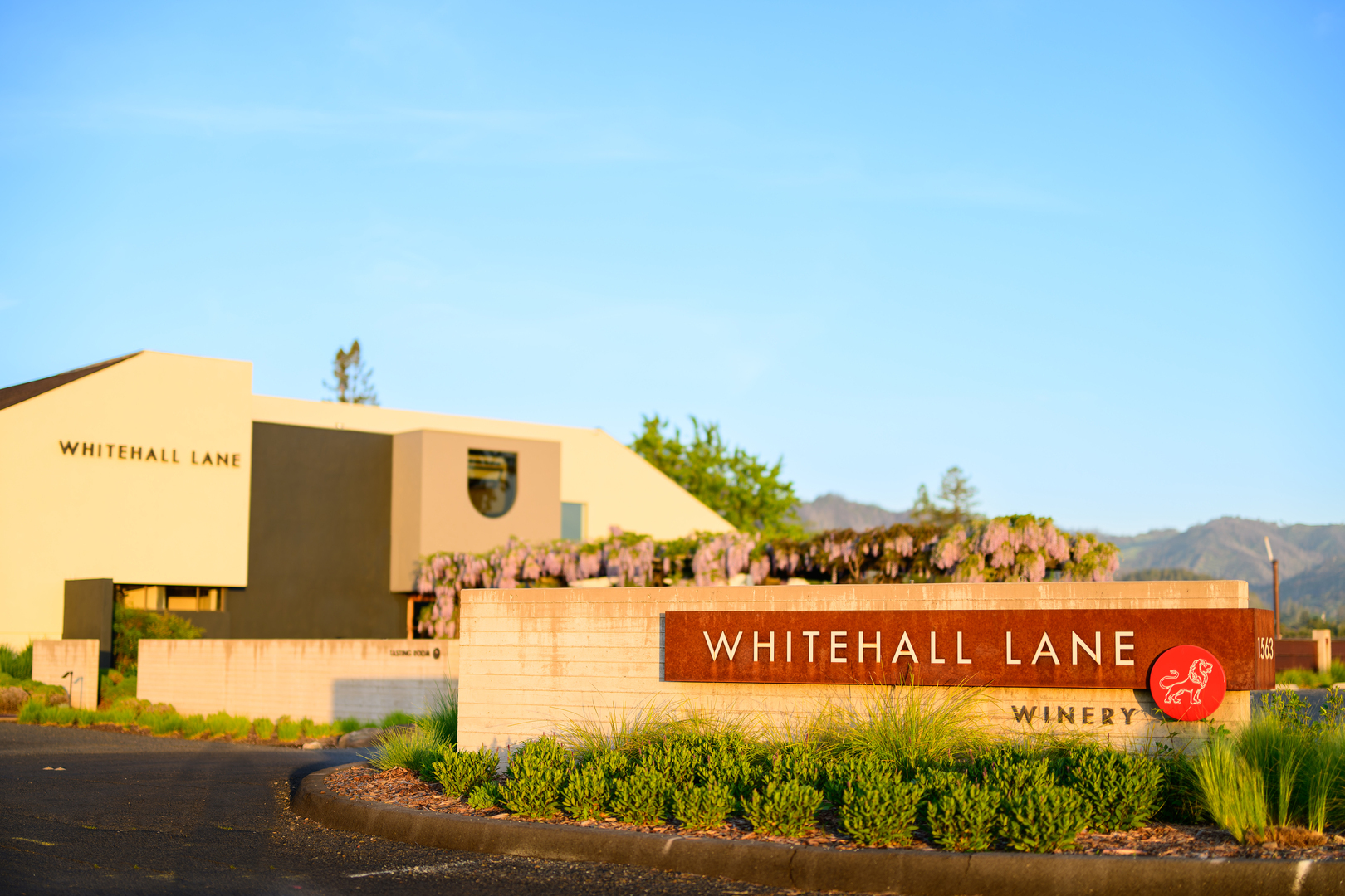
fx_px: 1868
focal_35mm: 50
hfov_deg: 39.6
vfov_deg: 27.0
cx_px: 672
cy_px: 448
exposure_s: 1/800
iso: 64
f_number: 1.2
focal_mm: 50
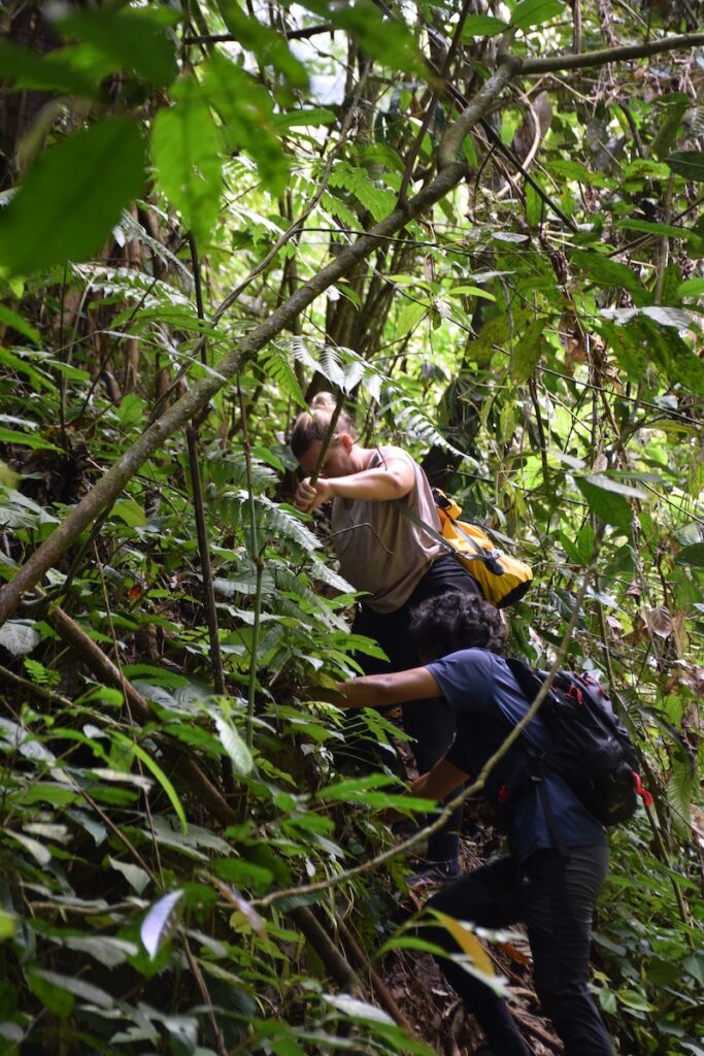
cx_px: 352
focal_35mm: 90
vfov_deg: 22.6
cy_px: 528
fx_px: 2639
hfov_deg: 15.2
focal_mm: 60
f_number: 5
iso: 720
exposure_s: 1/60
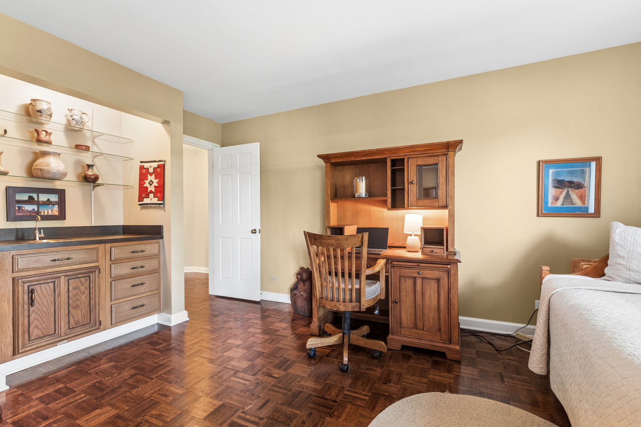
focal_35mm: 15
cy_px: 214
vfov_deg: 77.3
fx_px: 267
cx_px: 320
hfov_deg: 100.4
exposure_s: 1/6
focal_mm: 10
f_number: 7.1
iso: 400
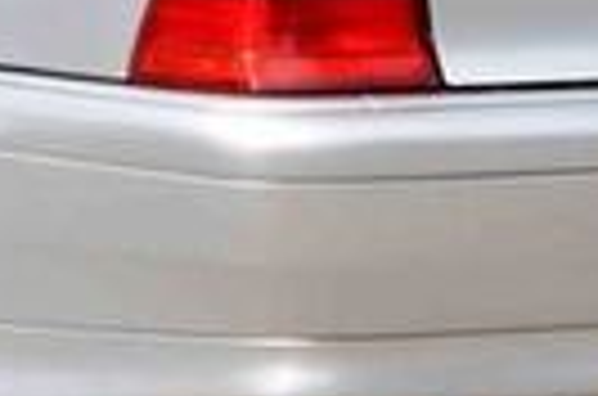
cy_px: -284
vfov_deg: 2.0
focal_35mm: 687
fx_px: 11385
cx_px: 346
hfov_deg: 3.0
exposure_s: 1/500
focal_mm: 92
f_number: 6.3
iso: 320
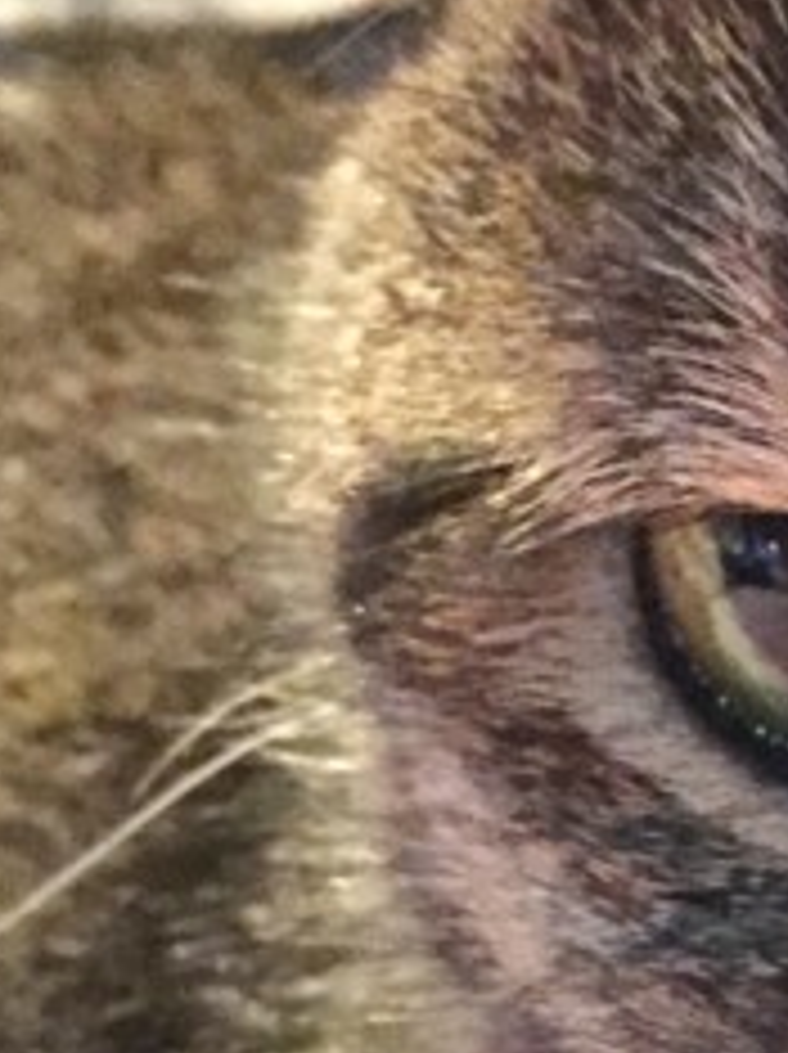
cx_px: 1265
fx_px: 3862
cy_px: 842
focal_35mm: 127
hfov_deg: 11.1
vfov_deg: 15.4
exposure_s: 1/15
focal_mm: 4.15
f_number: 2.2
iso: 1600
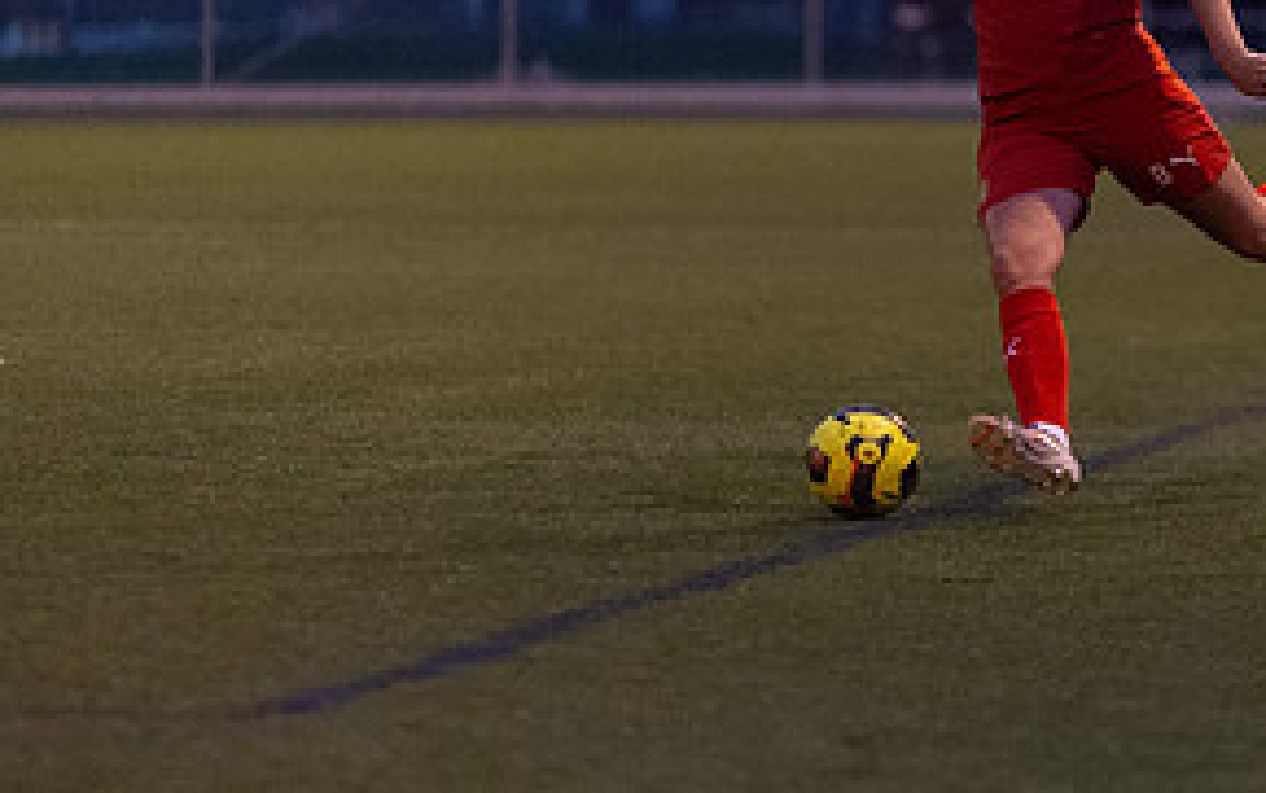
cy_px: 61
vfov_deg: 3.2
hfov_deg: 5.0
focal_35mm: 416
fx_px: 14361
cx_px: 1082
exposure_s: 1/640
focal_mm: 200
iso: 8000
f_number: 2.8
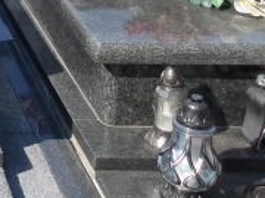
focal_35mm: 96
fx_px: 735
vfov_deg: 14.6
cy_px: -75
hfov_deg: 17.7
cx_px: -166
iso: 100
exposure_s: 1/618
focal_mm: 4.9
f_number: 3
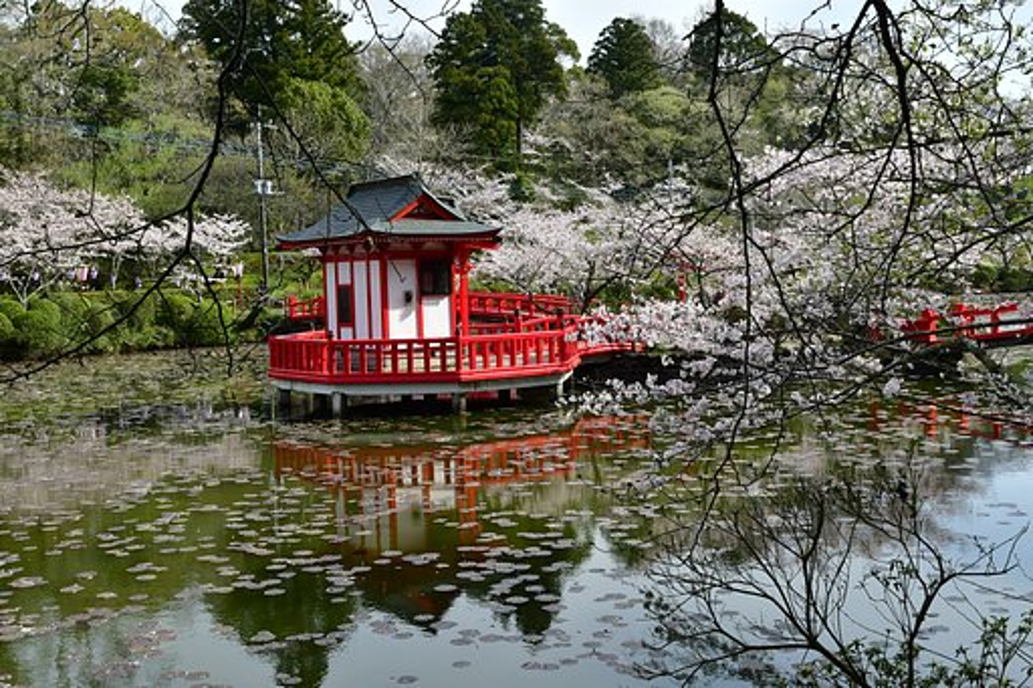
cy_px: 344
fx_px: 1205
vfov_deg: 31.9
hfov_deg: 46.4
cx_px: 516
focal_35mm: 42
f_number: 11
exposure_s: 1/500
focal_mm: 28
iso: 400
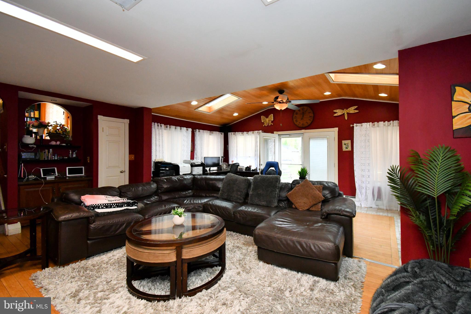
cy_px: 157
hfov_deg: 100.4
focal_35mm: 15
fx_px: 196
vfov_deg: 77.3
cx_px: 236
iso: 2000
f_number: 5.6
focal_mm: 10
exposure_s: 1/250
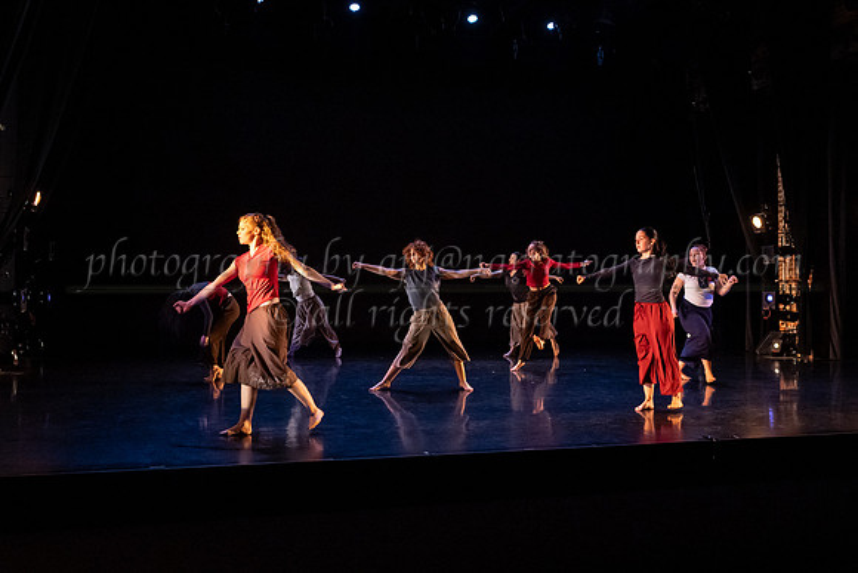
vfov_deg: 38.3
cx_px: 435
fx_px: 824
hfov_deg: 55.0
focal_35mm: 35
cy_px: 254
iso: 4000
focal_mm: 28
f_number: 4
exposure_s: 1/400
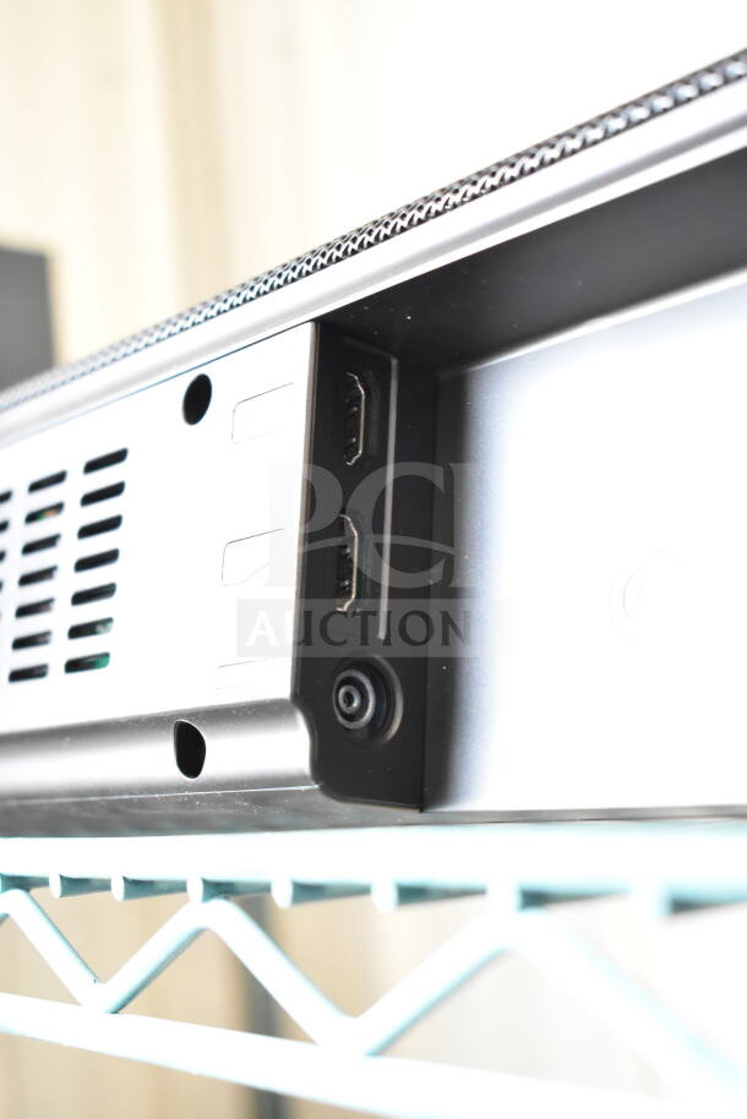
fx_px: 1493
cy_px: 560
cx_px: 374
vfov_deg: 41.1
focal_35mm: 48
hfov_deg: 28.1
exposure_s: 1/50
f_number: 4.5
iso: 3200
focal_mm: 32
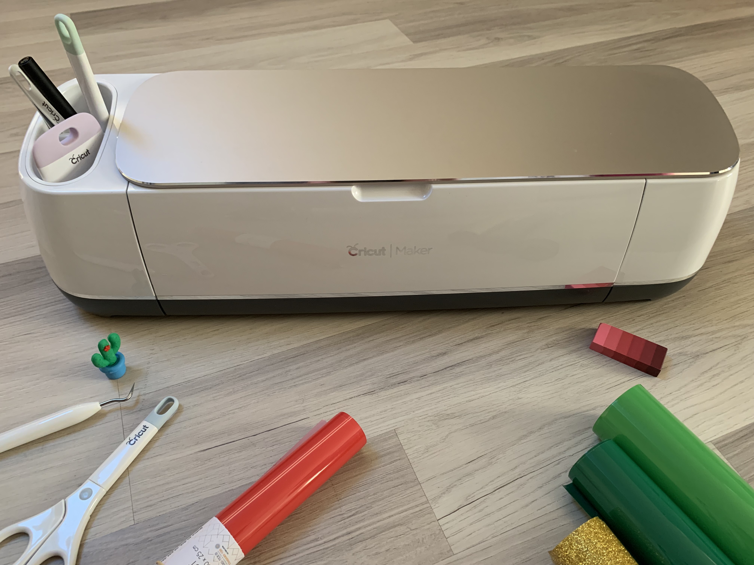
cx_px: 377
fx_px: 566
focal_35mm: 26
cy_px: 282
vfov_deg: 53.1
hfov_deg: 67.3
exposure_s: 1/60
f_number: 1.8
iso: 250
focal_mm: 4.25
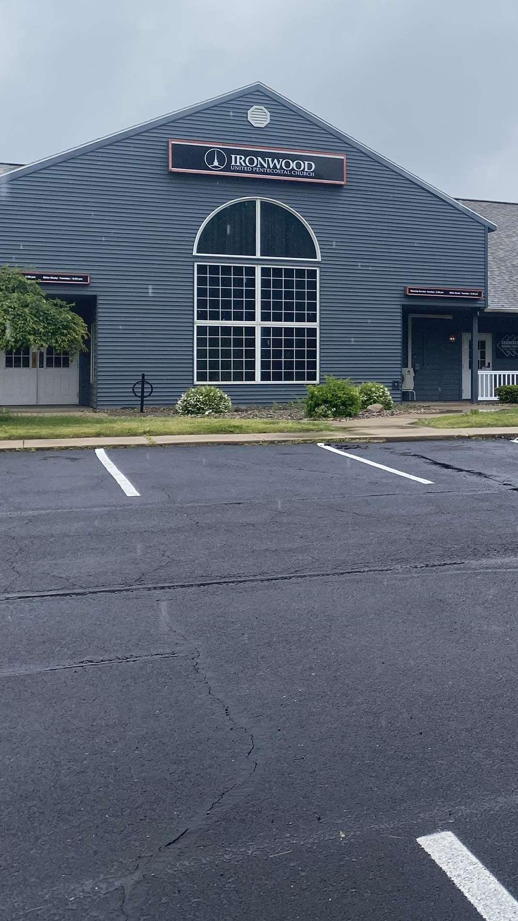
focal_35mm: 46
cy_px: 374
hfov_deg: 23.5
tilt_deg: +0.2
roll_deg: +0.0
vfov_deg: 44.4
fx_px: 1123
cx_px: 637
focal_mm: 4.25
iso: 32
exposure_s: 1/833
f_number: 1.8
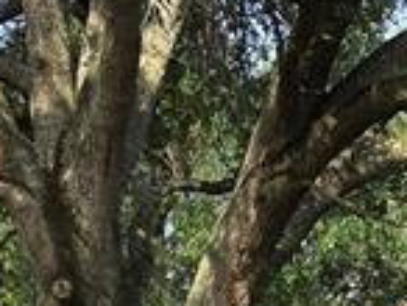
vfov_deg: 13.9
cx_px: 407
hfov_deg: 20.8
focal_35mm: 91
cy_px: 606
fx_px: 1072
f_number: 2.2
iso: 50
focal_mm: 2.2
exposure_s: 1/765
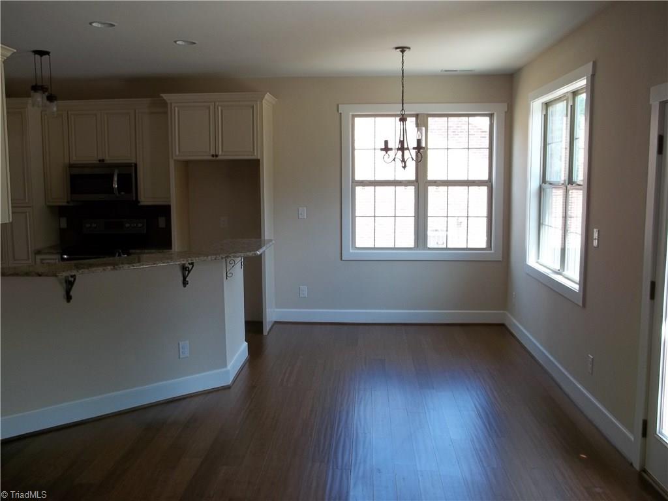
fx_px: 637
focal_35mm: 33
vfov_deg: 42.9
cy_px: 250
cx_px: 334
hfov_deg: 55.4
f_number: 3.3
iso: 64
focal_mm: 5.9
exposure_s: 1/50
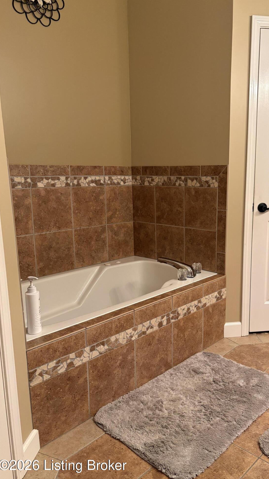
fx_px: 368
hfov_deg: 39.7
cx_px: 181
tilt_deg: -10.8
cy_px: 242
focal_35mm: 29
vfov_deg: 66.1
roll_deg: -0.3
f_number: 1.6
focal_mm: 5.96
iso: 320
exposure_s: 1/60
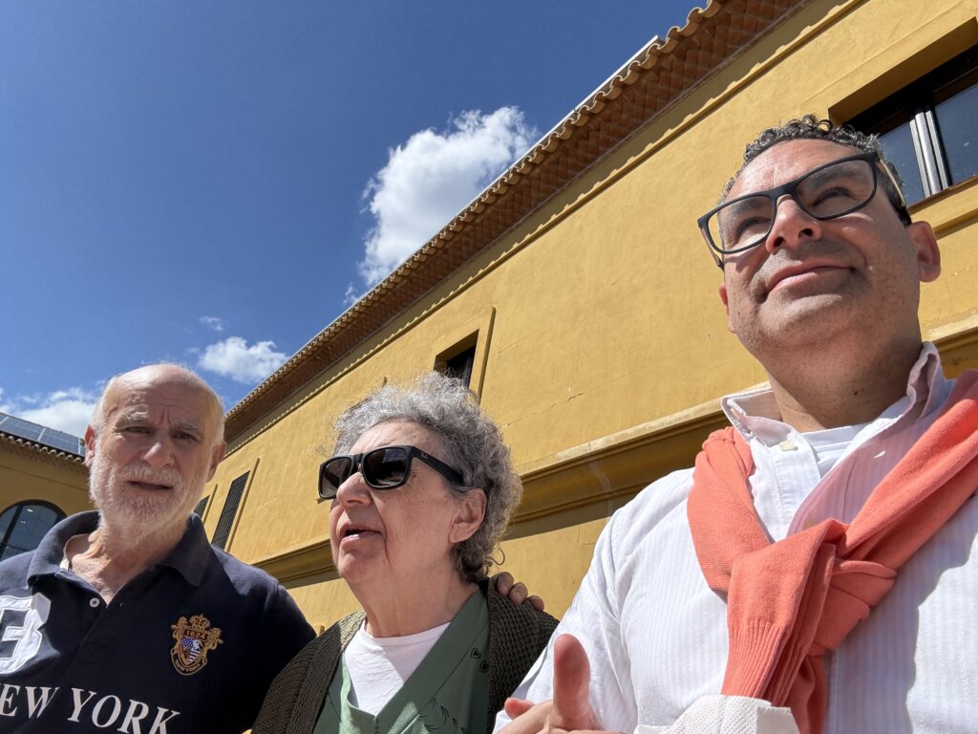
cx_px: 489
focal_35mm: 23
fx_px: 650
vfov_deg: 58.9
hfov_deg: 73.9
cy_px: 367
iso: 25
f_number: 1.9
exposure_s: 1/1316
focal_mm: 2.69
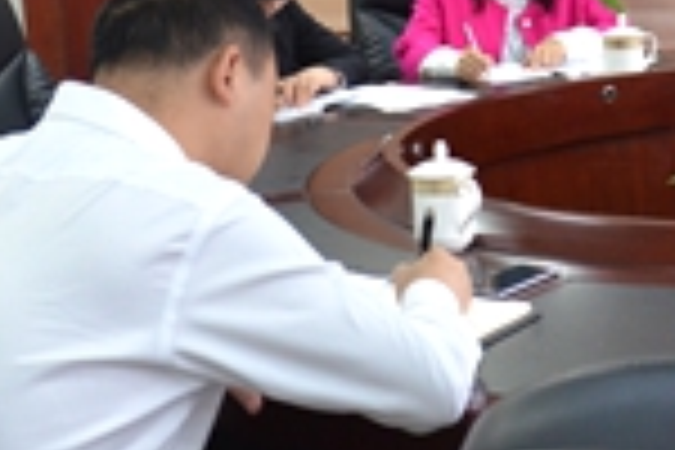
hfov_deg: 18.8
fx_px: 1962
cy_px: 160
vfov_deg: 13.1
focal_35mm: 105
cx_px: 742
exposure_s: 1/30
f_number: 3.8
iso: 1400
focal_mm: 21
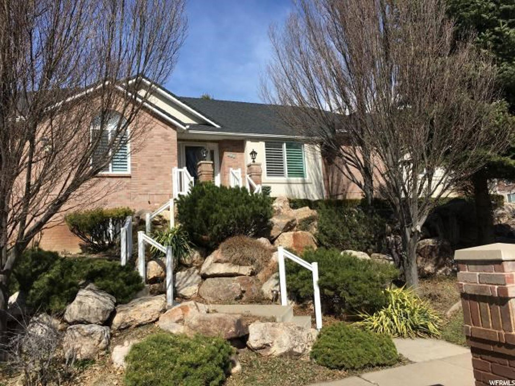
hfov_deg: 61.7
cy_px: 193
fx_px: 431
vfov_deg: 48.2
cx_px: 258
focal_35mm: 29
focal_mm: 4.15
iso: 25
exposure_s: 1/1832
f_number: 2.2
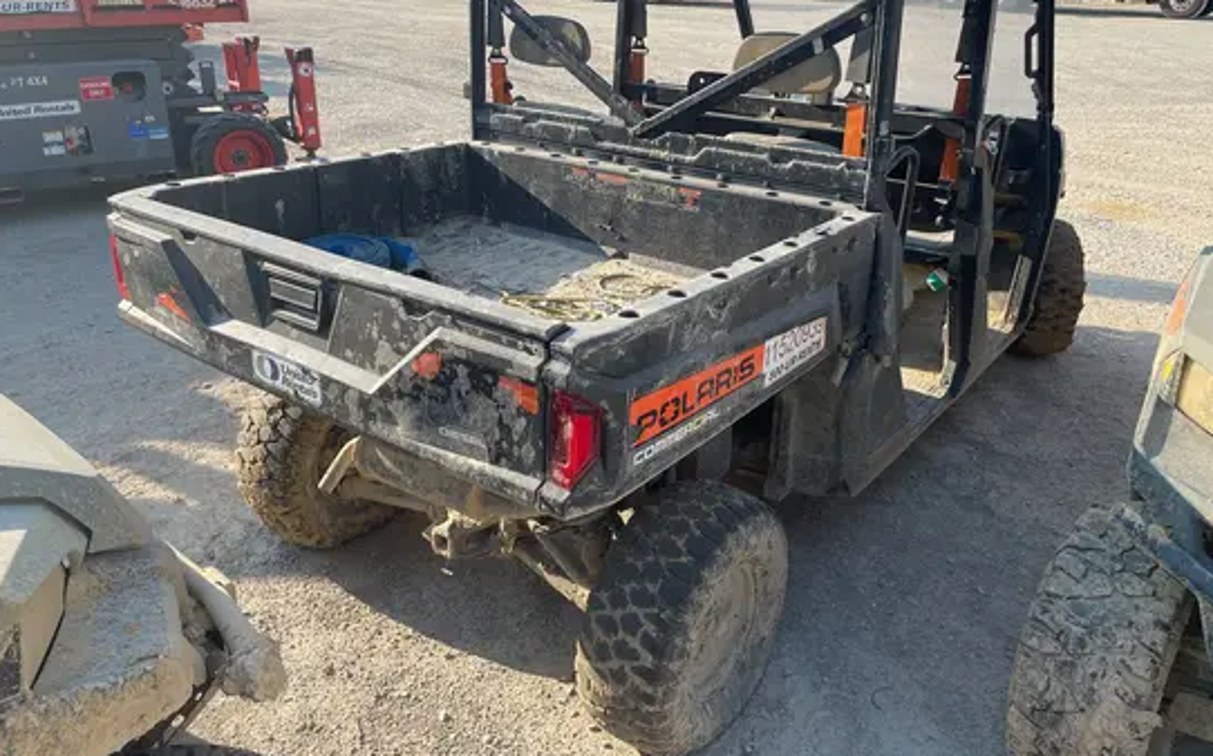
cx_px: 604
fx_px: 925
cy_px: 332
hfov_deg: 66.5
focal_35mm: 28
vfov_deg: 44.4
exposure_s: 1/1147
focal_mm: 4.2
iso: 32
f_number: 1.6
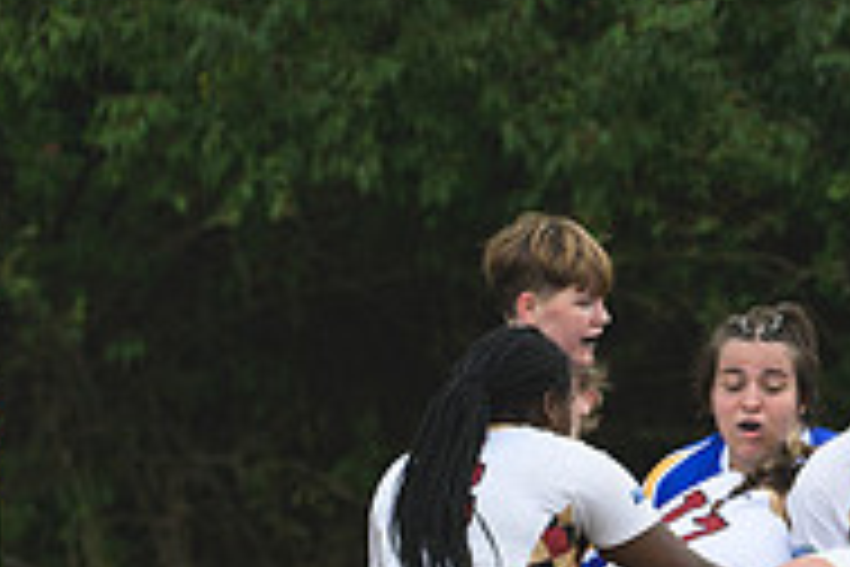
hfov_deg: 1.0
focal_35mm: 1980
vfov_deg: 0.7
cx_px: 500
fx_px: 46746
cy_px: 880
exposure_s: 1/1000
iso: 280
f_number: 5.6
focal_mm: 320
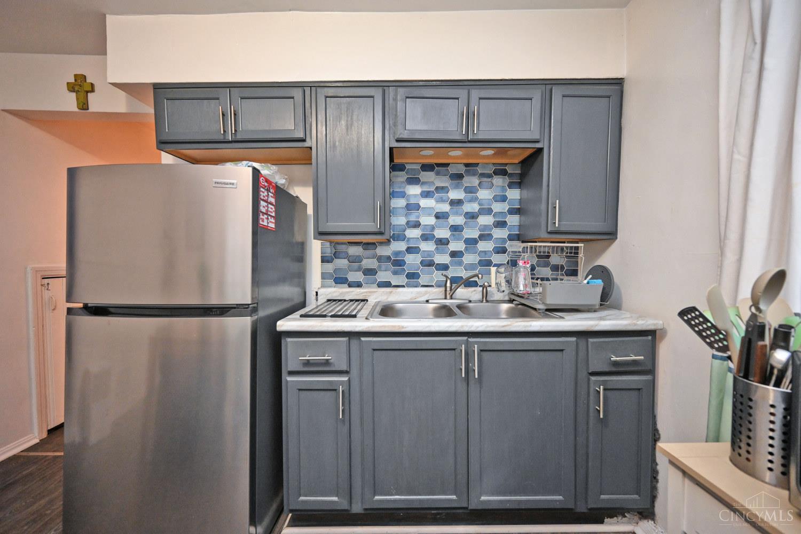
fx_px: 311
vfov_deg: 81.2
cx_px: 400
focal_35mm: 14
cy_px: 267
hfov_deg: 104.3
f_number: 4
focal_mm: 14
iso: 2500
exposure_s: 1/60
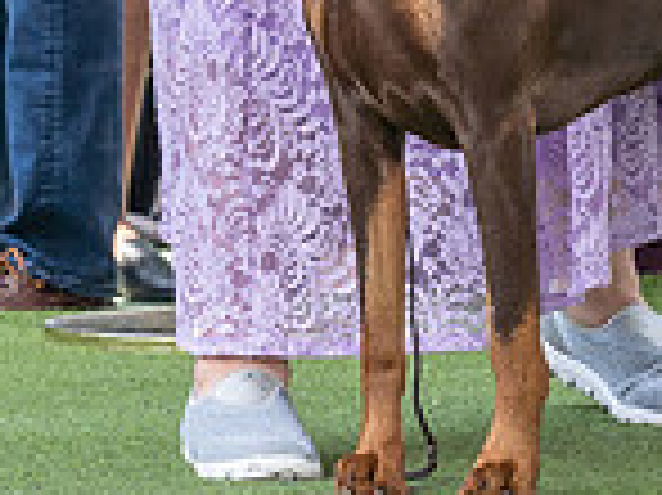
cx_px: 752
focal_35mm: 624
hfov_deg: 3.2
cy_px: -461
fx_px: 11924
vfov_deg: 2.4
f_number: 4.5
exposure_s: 1/800
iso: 500
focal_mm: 121
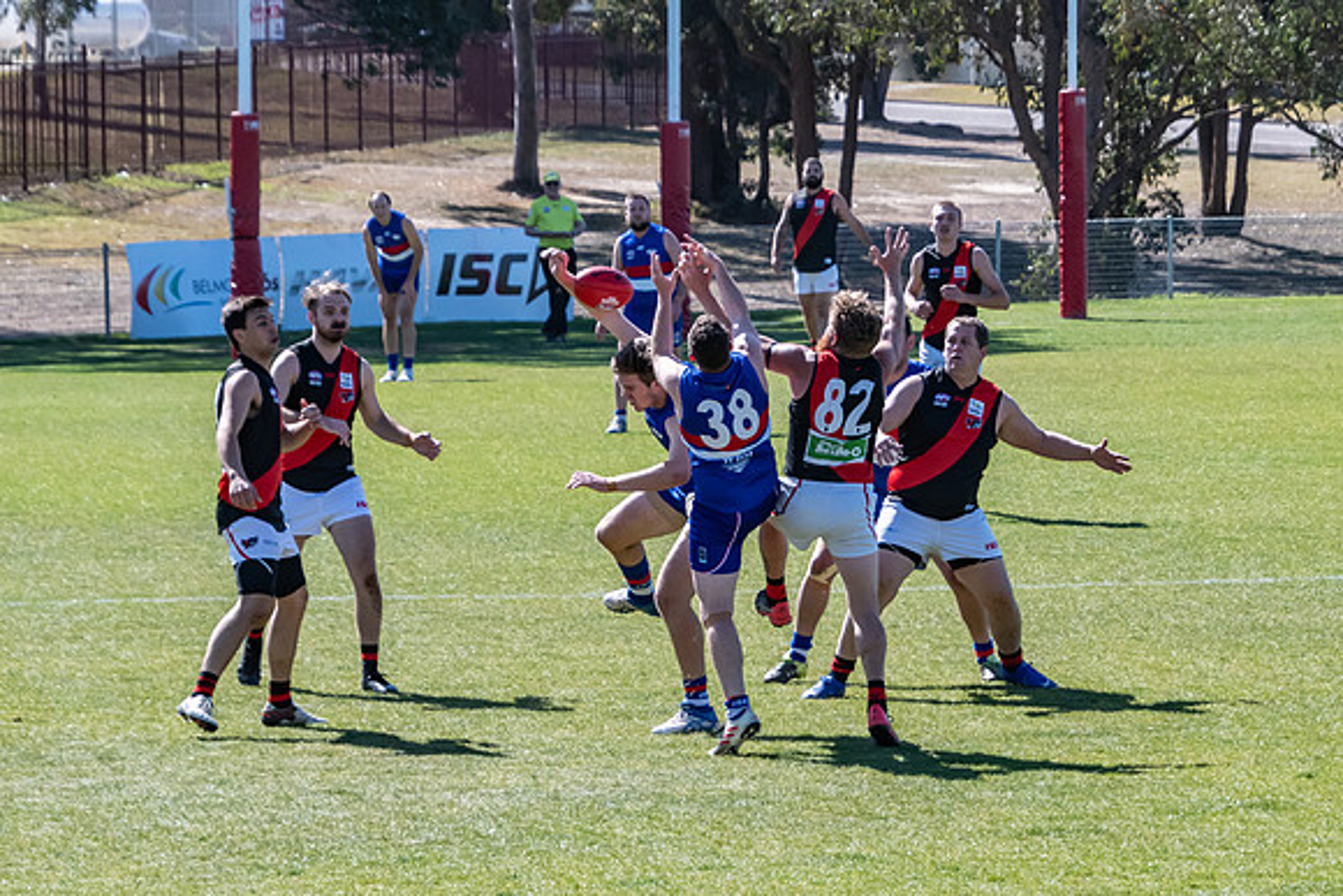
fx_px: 10852
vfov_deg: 4.7
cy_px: 387
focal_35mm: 291
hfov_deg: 7.1
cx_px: 797
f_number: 8
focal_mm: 145
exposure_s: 1/1600
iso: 800
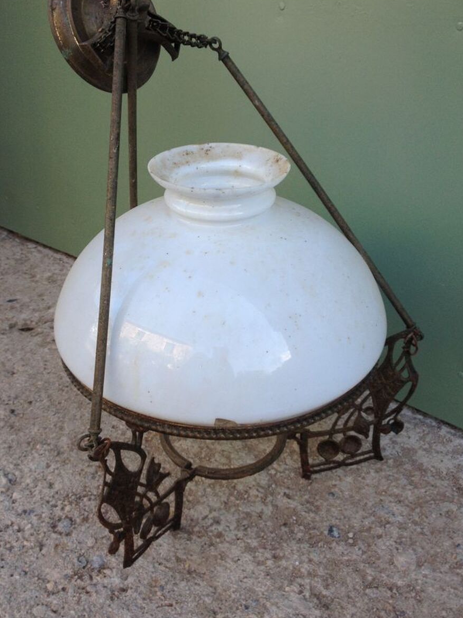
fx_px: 713
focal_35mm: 40
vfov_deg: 46.8
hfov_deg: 36.0
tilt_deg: -24.0
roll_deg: -1.6
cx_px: 213
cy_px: 295
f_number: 2.4
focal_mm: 4.28
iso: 50
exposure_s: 1/147
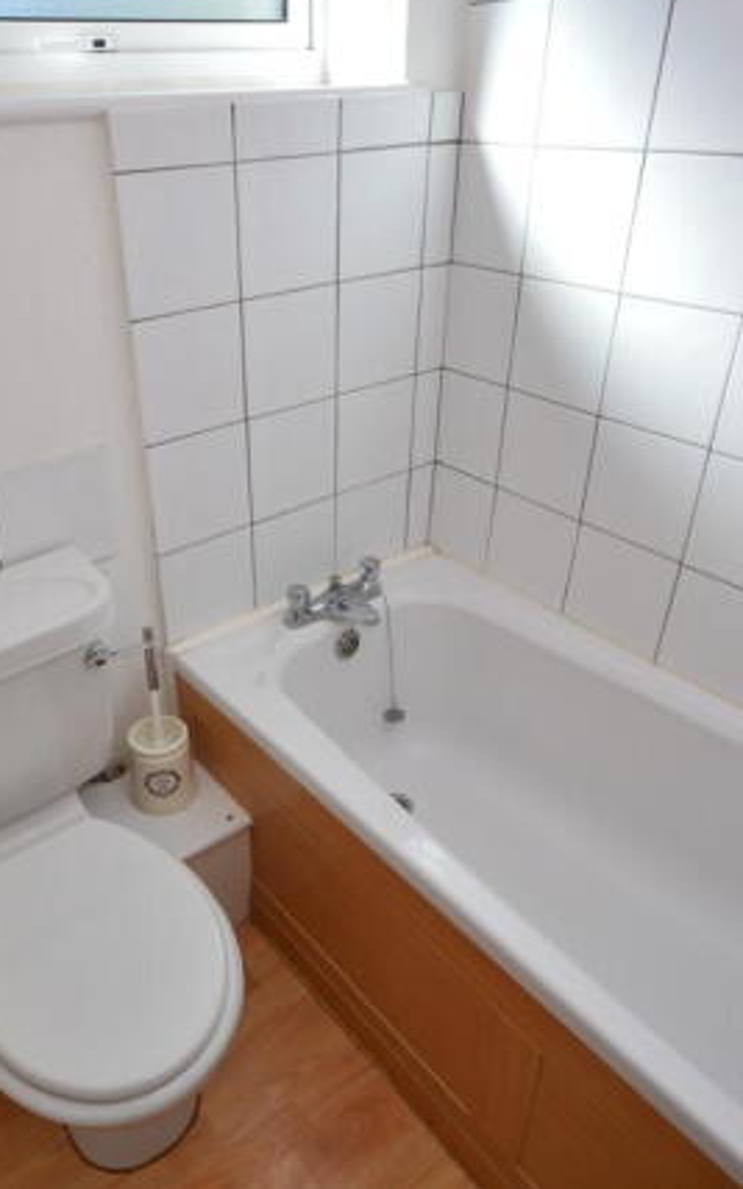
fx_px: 835
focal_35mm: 26
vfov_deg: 70.9
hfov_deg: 47.5
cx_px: 275
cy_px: 588
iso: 400
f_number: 10
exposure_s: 1/160
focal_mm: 11
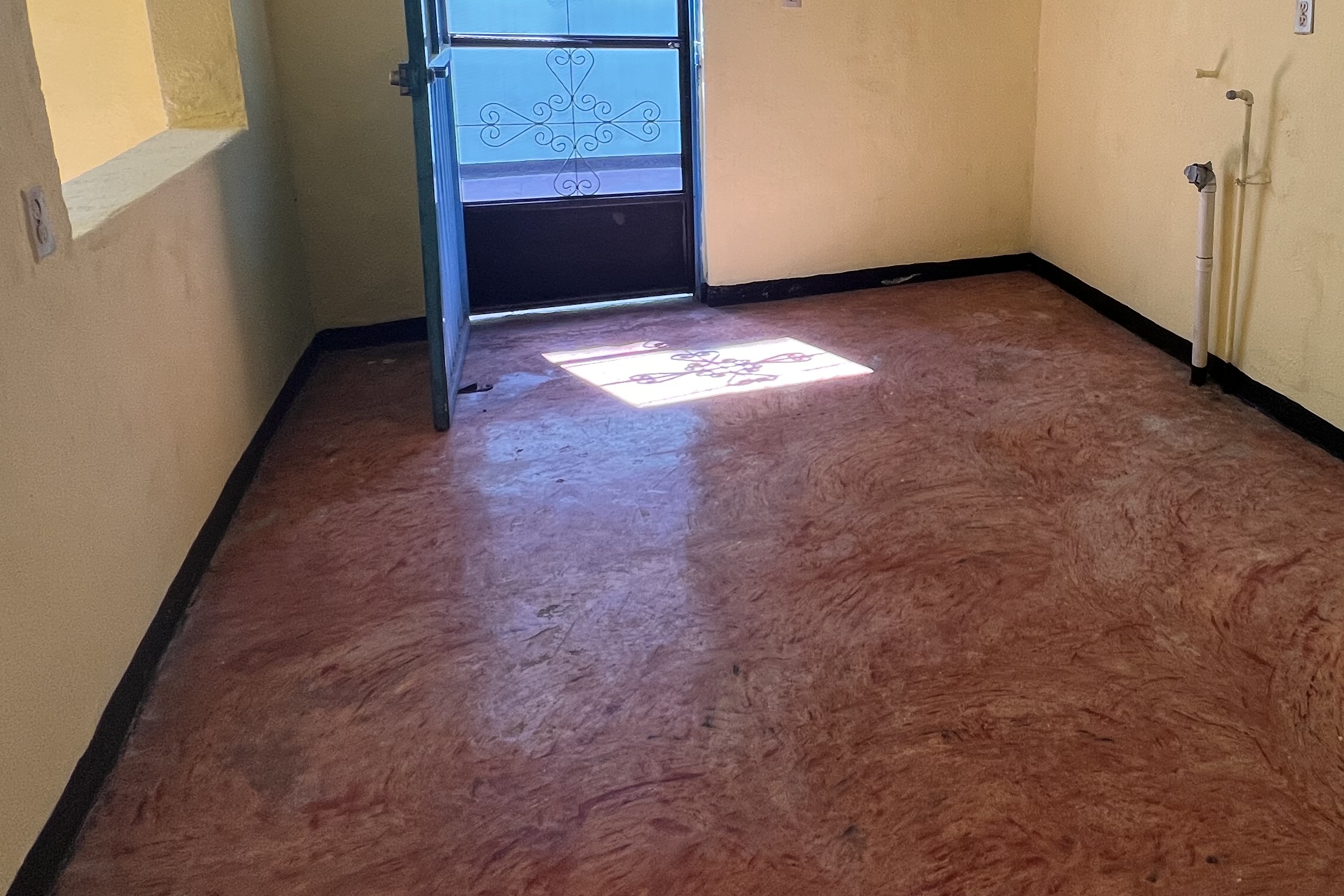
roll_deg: -2.0
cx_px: 1023
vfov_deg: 50.0
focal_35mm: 24
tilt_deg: -11.1
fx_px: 896
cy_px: 182
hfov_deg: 68.5
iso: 100
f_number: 1.8
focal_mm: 1.57
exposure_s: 1/99
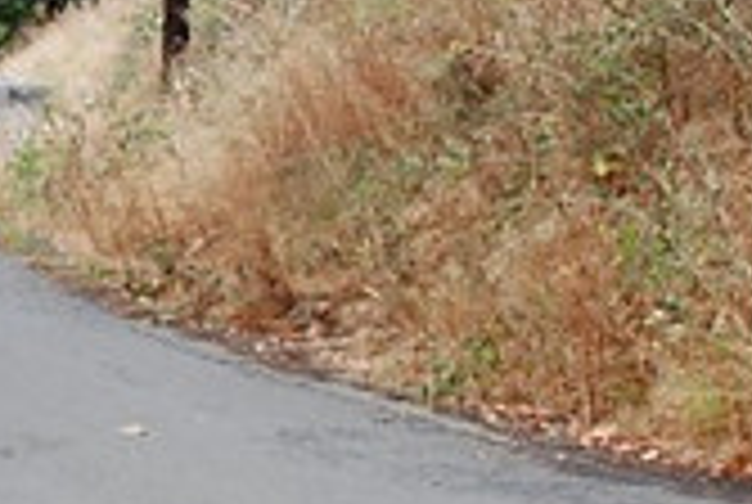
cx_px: -149
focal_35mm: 162
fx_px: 3385
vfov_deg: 8.5
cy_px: 398
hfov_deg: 12.4
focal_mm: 31
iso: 1600
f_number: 4.2
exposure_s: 1/1250
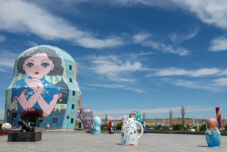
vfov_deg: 36.0
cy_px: 77
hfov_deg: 51.9
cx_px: 113
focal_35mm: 37
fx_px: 233
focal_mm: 24
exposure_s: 1/500
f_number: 11
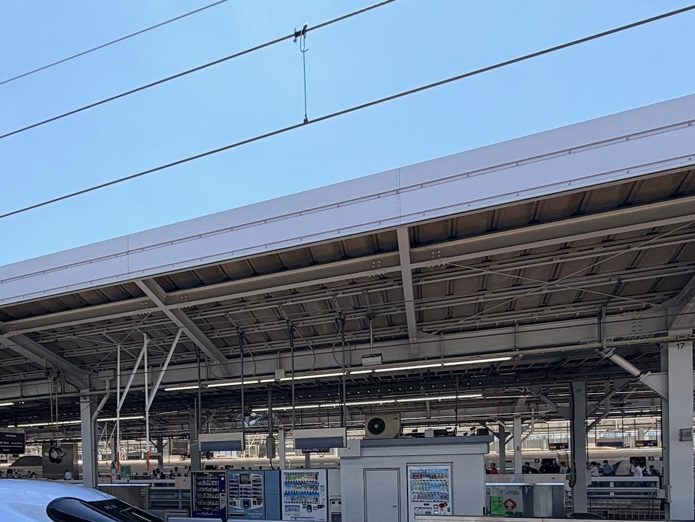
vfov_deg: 46.8
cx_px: 171
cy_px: 461
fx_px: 542
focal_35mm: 27
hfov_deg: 61.5
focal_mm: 2.22
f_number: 2.2
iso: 40
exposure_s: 1/607
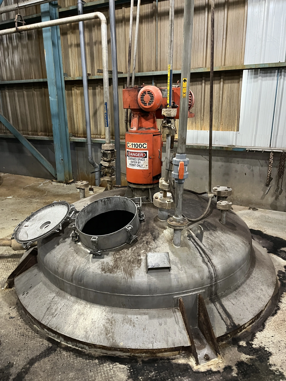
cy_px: 190
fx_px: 286
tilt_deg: -11.2
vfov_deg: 67.3
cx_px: 143
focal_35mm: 26
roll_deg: +0.2
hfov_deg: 53.1
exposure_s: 1/30
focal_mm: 5.1
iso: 500
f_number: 1.6
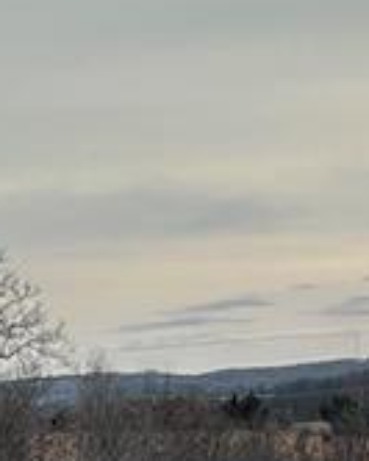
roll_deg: +2.0
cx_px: -14
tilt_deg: -8.4
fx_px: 1800
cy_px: 655
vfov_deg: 13.8
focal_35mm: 132
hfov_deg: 11.6
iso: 40
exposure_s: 1/1453
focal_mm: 2.22
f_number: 2.2
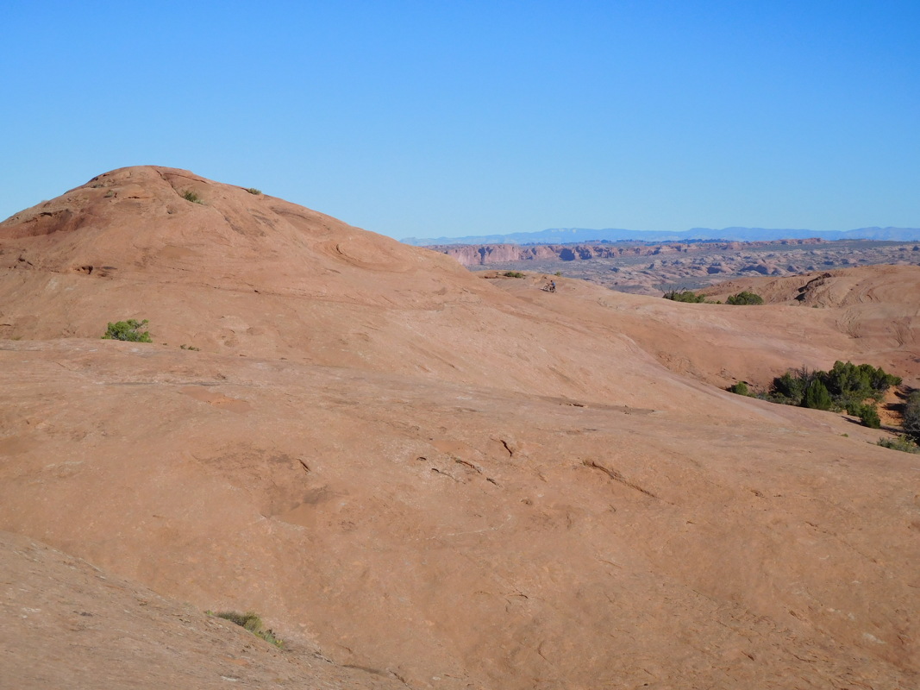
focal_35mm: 62
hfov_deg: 31.2
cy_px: 345
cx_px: 460
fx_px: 1648
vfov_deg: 23.6
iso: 125
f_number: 8.8
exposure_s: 1/400
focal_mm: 11.1
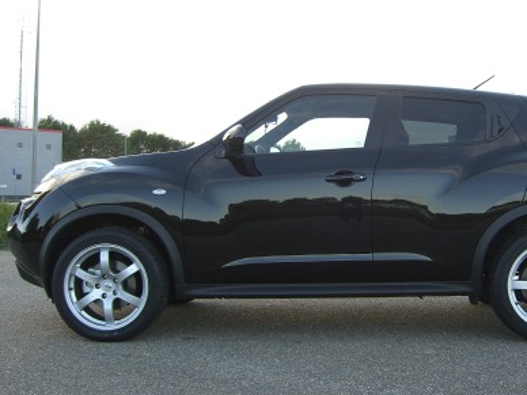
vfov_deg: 29.7
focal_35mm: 49
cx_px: 334
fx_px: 746
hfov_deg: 38.6
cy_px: 178
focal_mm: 7.9
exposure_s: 1/125
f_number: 2.8
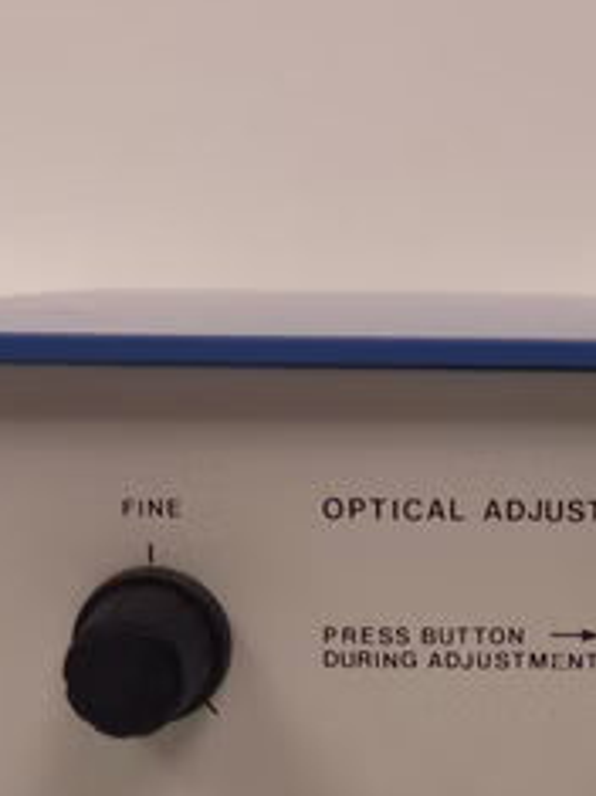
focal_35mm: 68
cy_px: 776
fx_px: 1562
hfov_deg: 21.3
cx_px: 501
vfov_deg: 27.1
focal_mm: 4.3
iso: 125
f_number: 3.3
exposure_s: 1/60
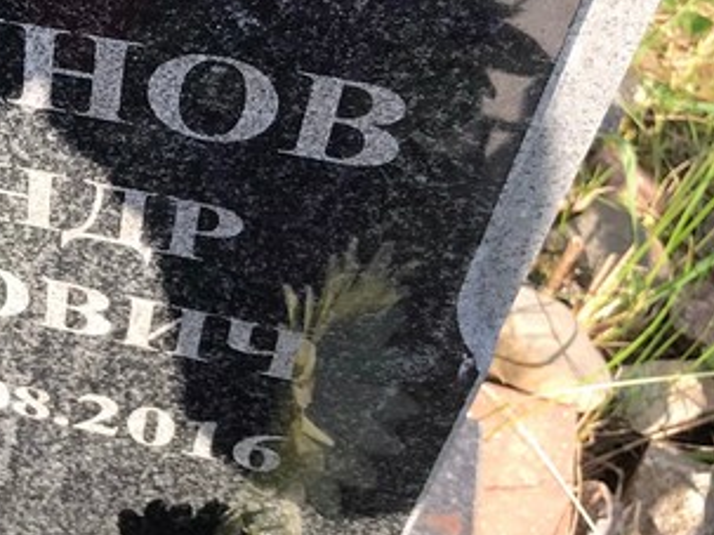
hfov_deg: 24.5
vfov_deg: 19.9
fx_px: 1526
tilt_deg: -51.6
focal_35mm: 74
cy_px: 205
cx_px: -75
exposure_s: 1/570
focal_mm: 3.99
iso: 20
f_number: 1.8
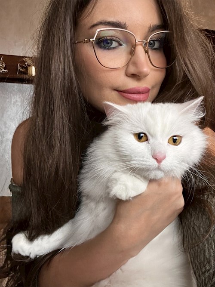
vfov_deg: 60.0
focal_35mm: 30
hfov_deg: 46.8
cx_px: 108
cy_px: 144
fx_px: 249
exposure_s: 1/56
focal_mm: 2.71
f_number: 2.2
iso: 320
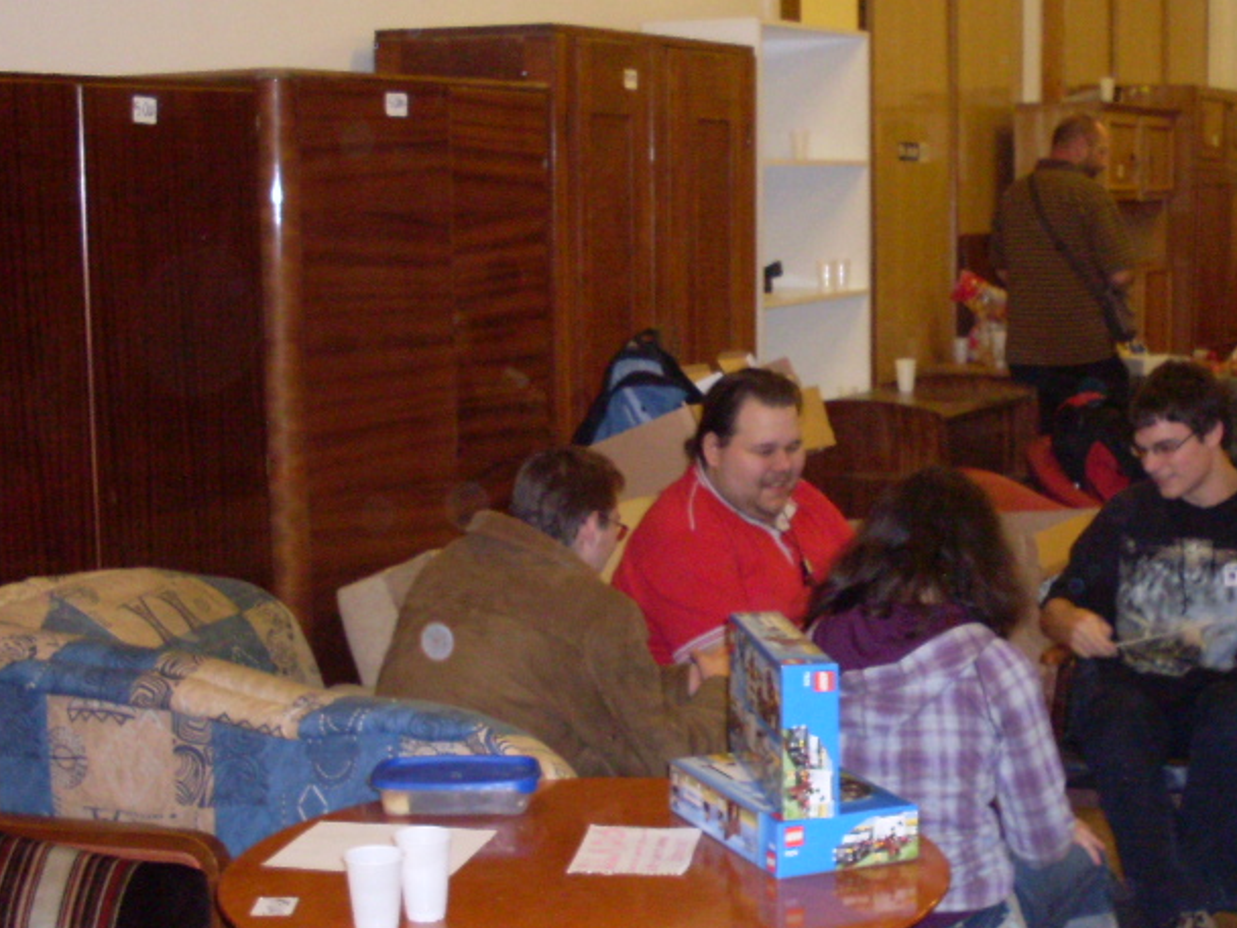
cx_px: 832
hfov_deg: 30.0
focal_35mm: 64
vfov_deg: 22.9
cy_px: 519
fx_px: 2287
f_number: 2.8
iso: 240
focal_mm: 6.3
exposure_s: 1/45
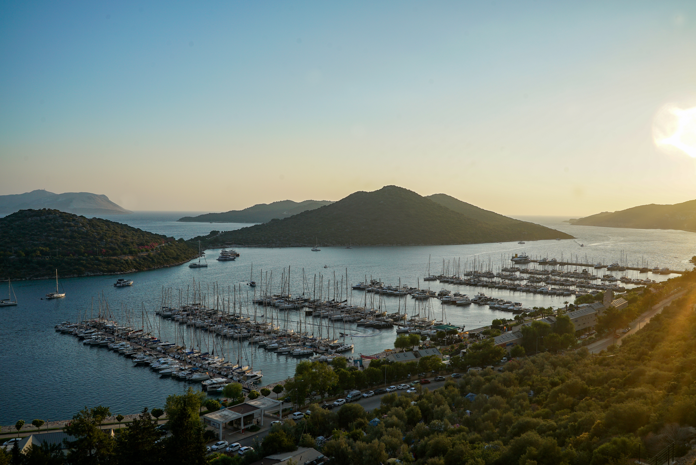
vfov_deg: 43.7
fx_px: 580
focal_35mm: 30
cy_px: 232
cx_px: 348
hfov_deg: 61.9
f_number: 11
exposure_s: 1/160
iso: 160
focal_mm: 30
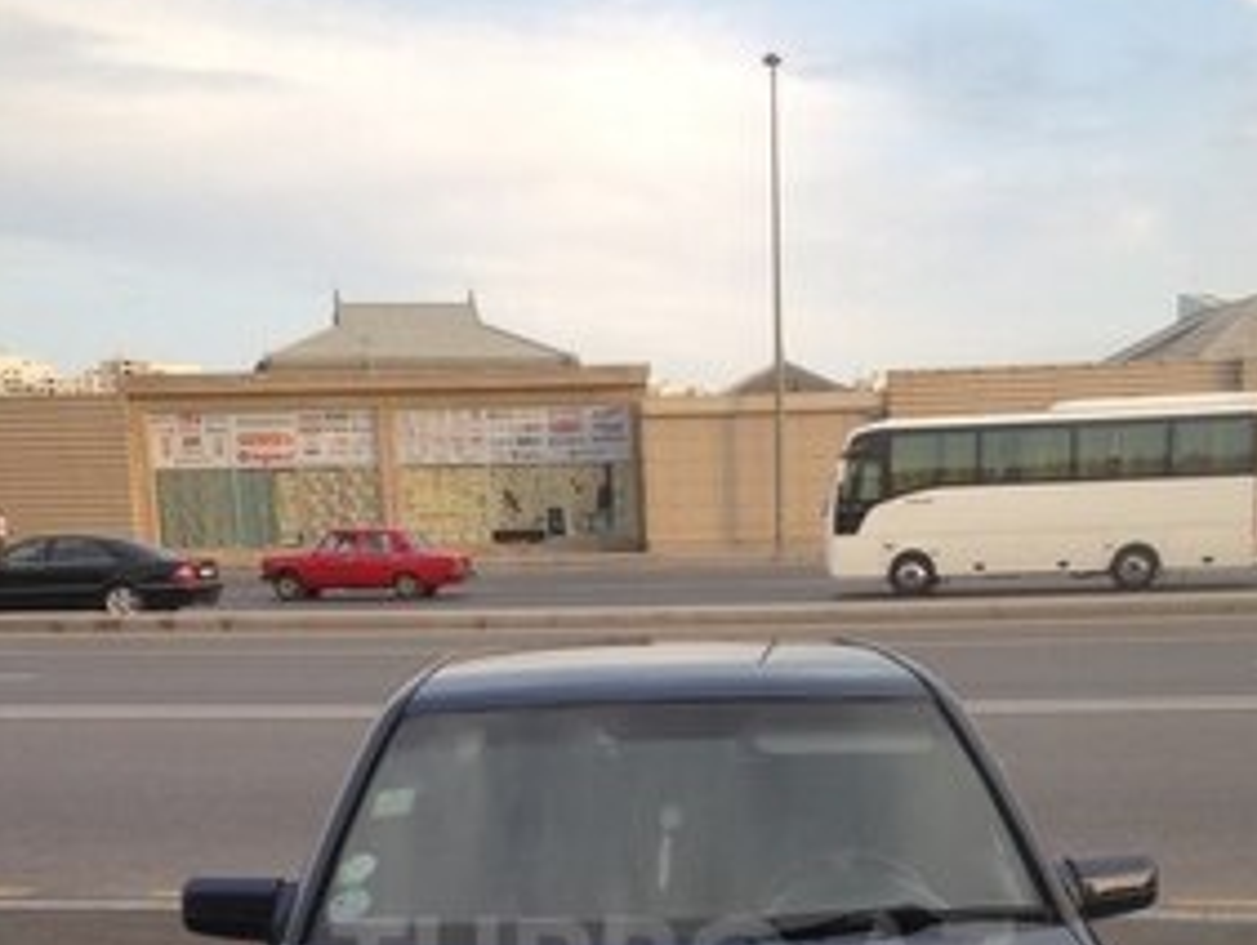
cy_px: 967
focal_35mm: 58
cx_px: 673
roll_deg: +1.1
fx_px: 2108
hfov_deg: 33.2
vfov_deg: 24.0
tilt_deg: -14.0
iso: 50
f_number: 2.4
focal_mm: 4.12
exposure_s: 1/225
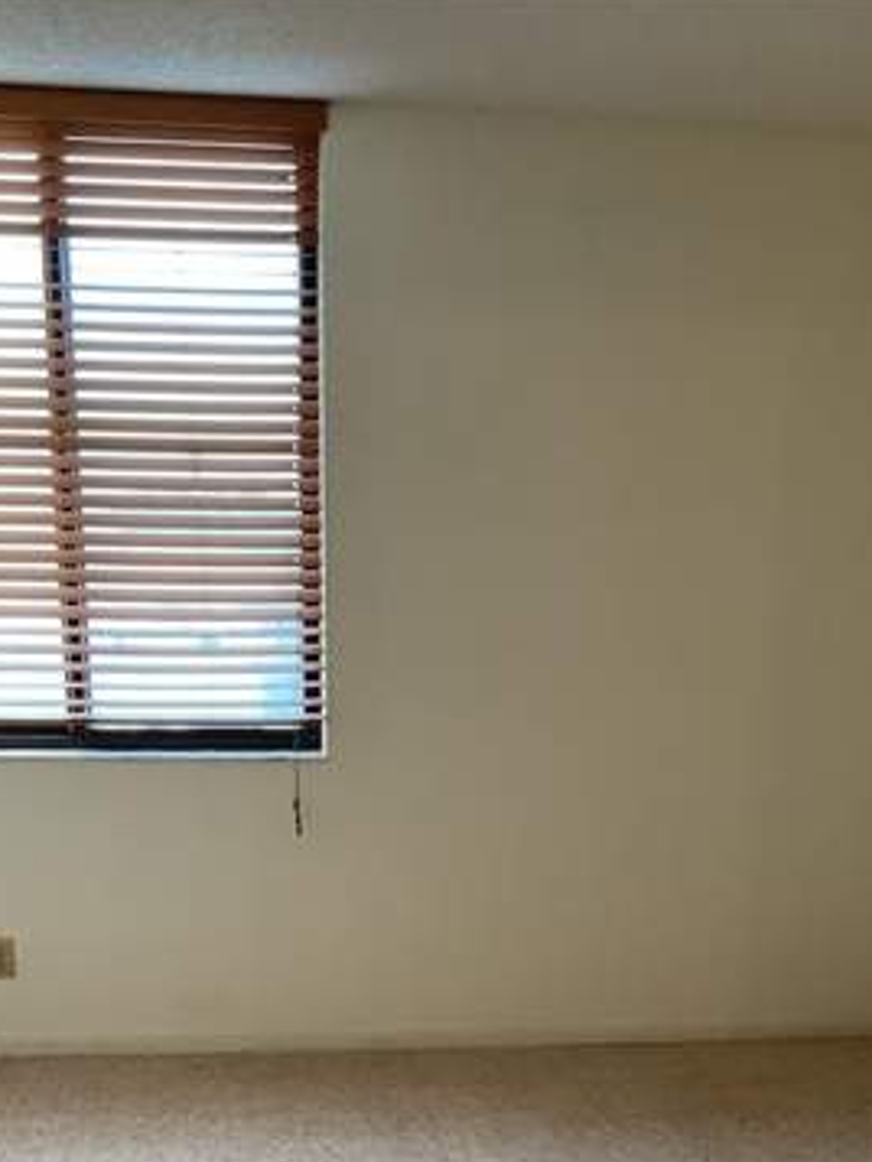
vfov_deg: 34.8
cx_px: 449
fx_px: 1746
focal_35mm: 52
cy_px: 1032
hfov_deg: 28.0
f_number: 1.8
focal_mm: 3
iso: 100
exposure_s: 1/60
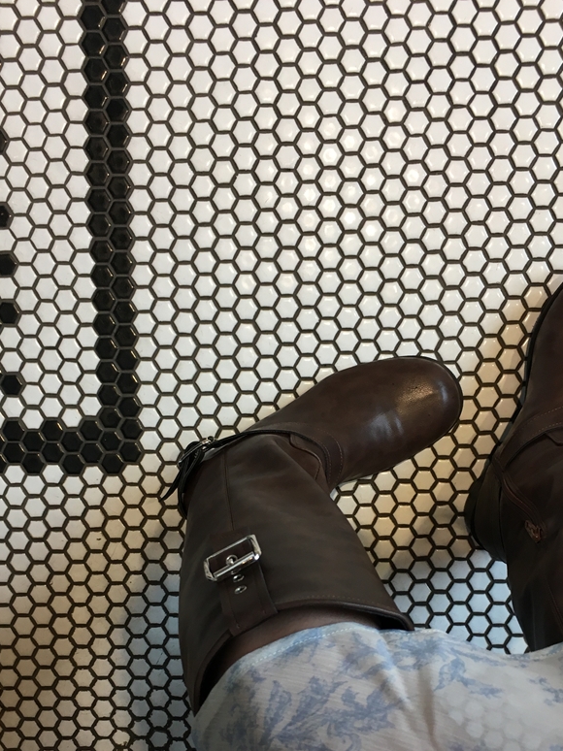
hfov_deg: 35.9
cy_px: 515
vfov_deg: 45.9
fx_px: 868
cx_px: 297
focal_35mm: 40
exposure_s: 1/30
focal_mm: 4.15
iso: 25
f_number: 2.2
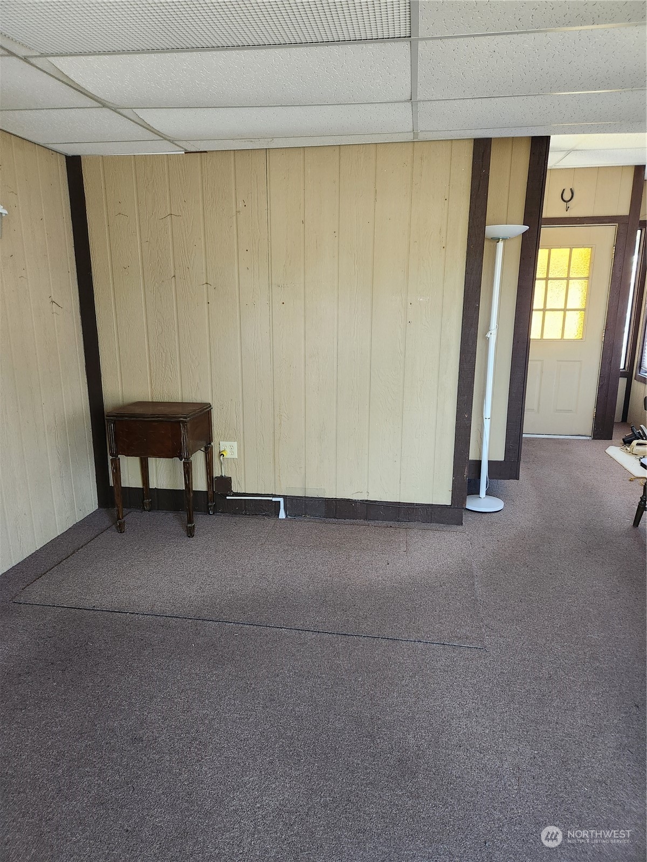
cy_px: 431
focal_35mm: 23
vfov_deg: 73.9
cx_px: 324
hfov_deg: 58.9
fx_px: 573
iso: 500
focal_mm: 5.4
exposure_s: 1/120
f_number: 1.8
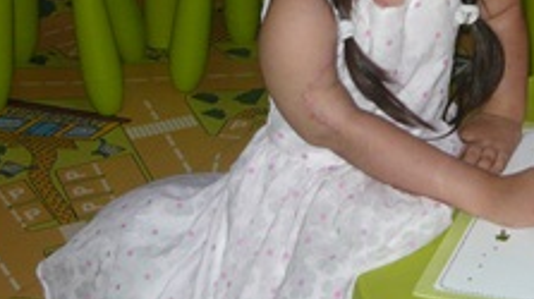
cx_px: 539
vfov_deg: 10.5
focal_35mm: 113
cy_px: -68
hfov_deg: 18.5
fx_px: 1599
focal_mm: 5.5
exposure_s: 1/30
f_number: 2.8
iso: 100
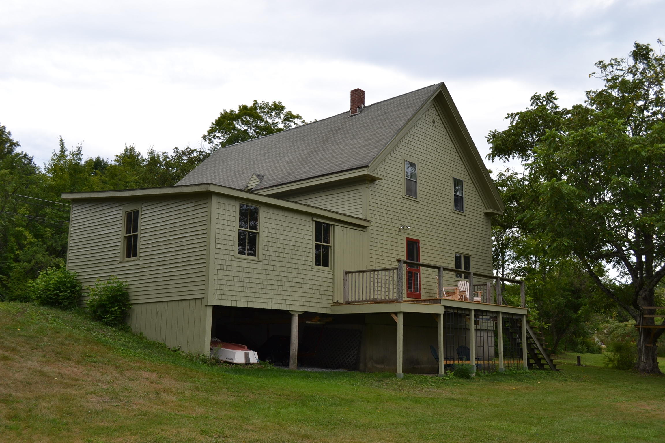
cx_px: 332
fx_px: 665
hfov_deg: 53.1
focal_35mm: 36
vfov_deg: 36.9
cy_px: 222
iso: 100
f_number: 6.3
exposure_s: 1/200
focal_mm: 24
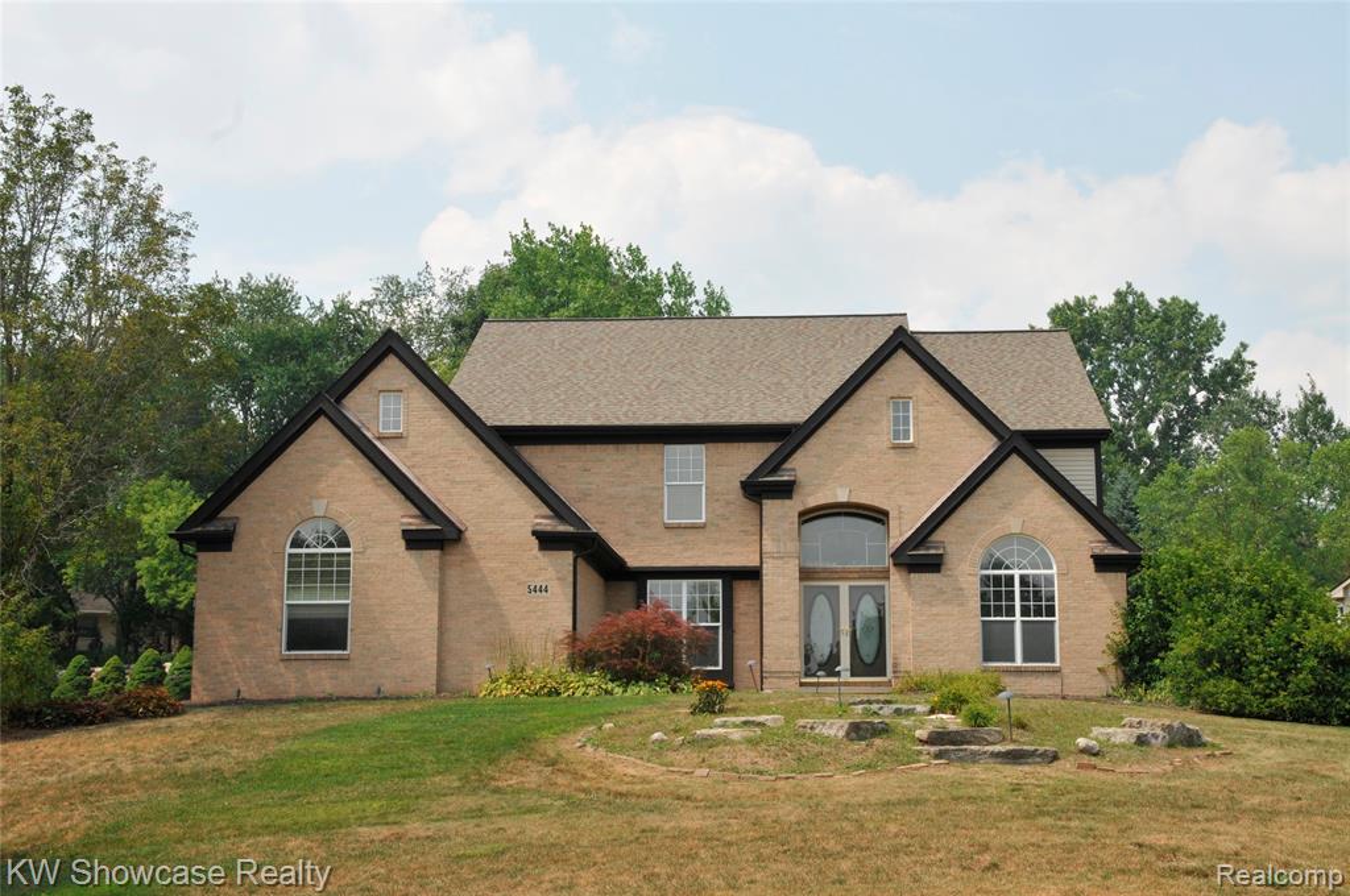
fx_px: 1798
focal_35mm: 48
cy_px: 448
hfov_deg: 41.2
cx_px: 675
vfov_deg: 28.0
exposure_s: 1/250
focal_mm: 32
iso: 400
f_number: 14
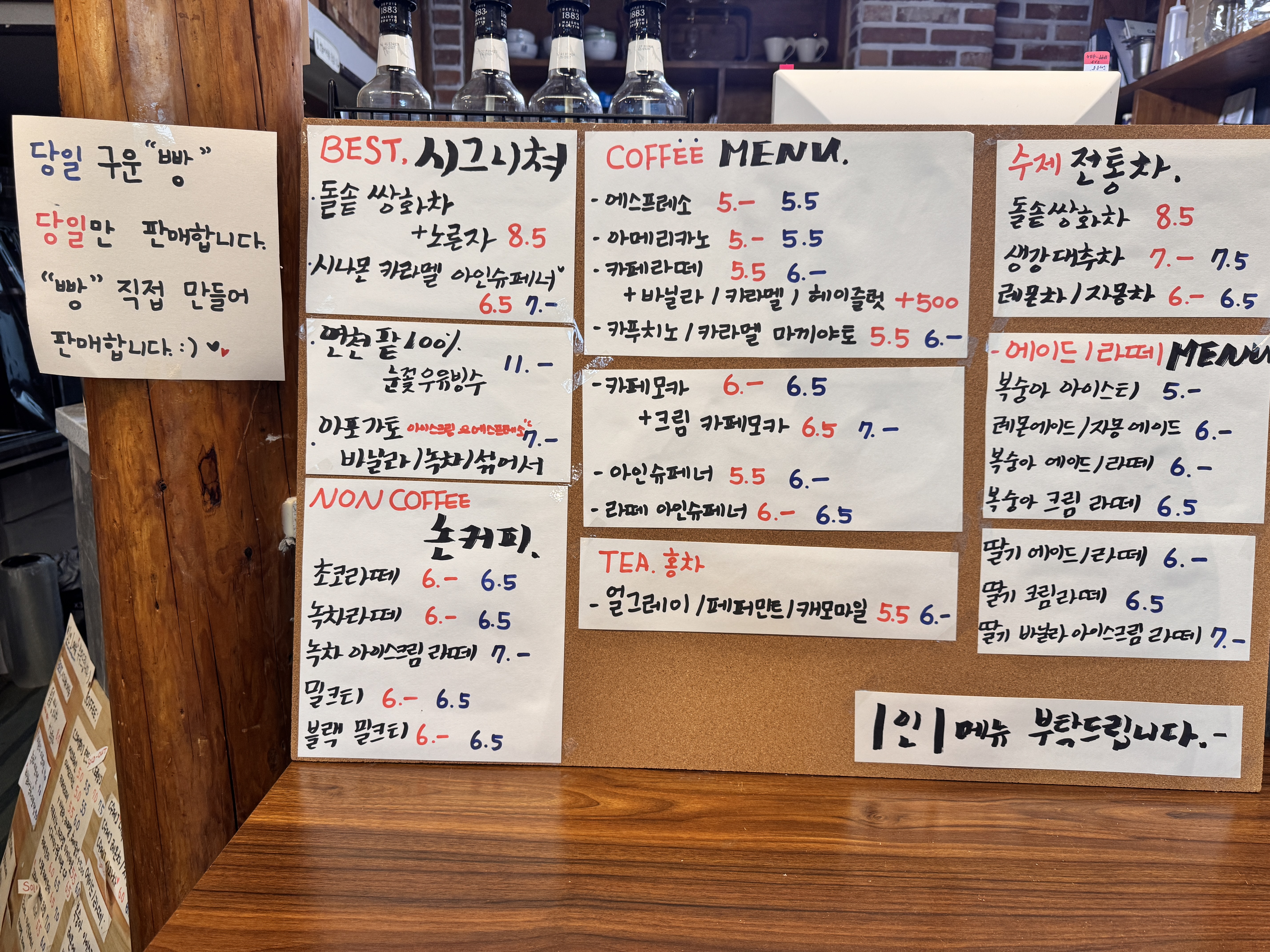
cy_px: 476
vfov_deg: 56.8
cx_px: 635
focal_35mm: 24
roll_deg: -0.6
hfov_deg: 71.6
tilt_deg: -10.5
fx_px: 881
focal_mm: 6.76
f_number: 1.78
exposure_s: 1/60
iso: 125
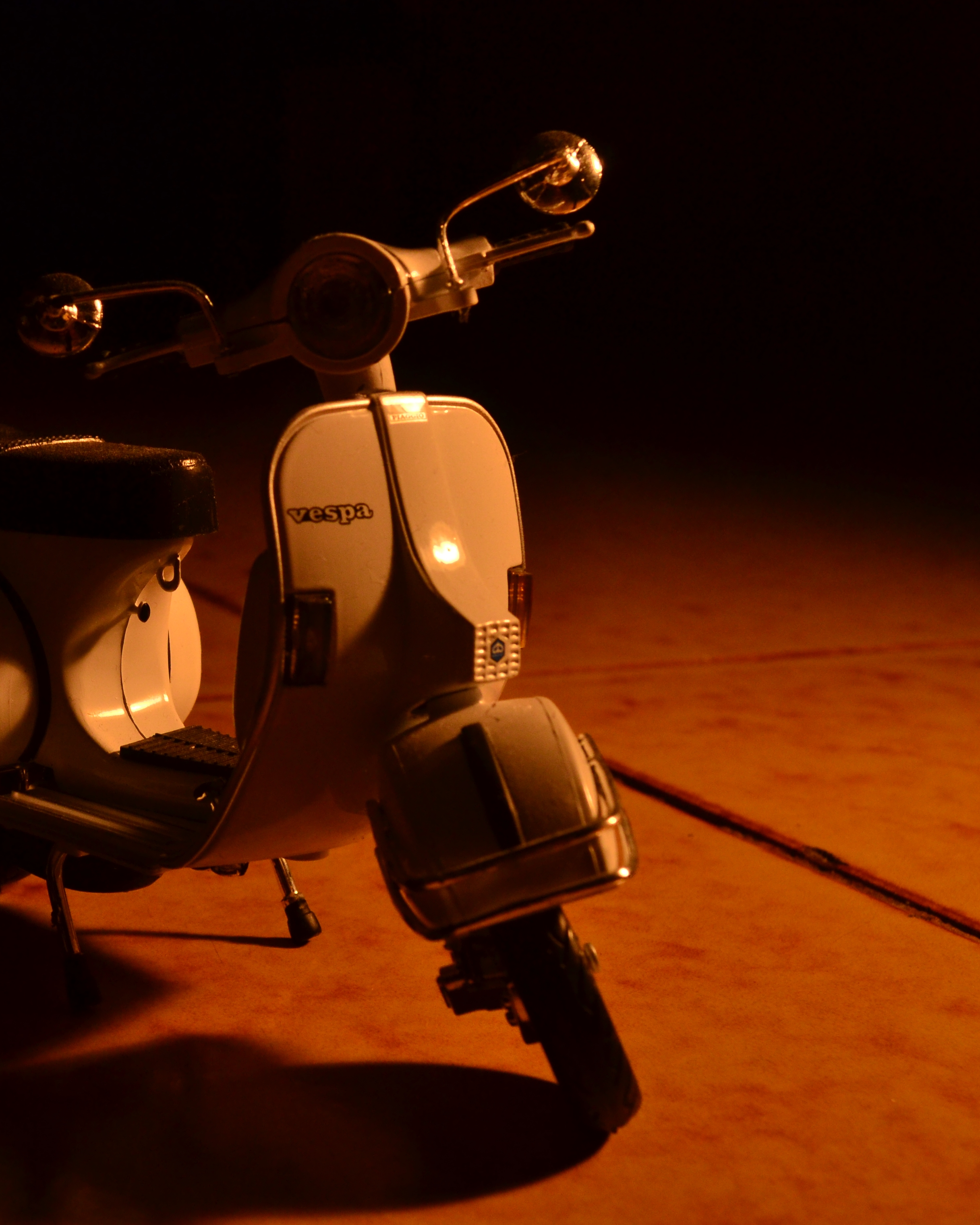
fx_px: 2320
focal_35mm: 64
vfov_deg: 29.6
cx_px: 60
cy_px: 618
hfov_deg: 23.1
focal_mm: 30
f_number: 8
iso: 400
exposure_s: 1/25
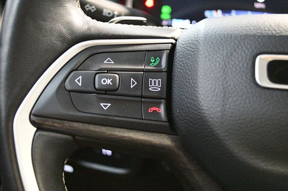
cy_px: 96
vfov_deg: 29.8
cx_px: 144
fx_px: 360
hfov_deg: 43.6
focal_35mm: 45
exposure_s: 1/20
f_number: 4.5
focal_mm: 30
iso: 12800
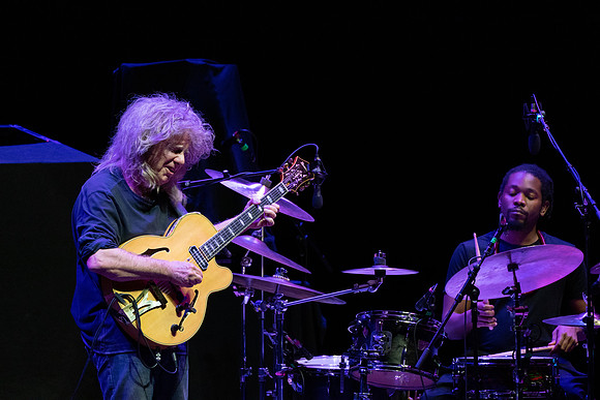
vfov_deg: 3.4
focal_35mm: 400
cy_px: 200
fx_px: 6668
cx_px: 300
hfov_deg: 5.2
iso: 3200
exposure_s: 1/320
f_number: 7.1
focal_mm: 400
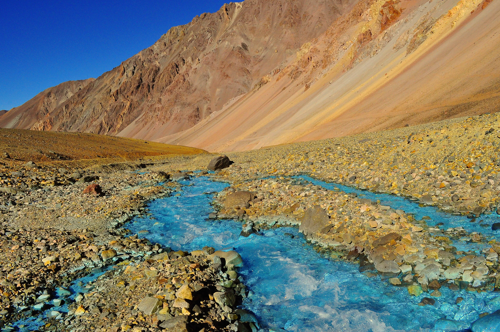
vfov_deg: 46.3
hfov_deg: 65.5
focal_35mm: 28
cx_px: 257
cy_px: 170
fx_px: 388
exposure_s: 1/1000
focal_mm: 18
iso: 800
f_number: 16
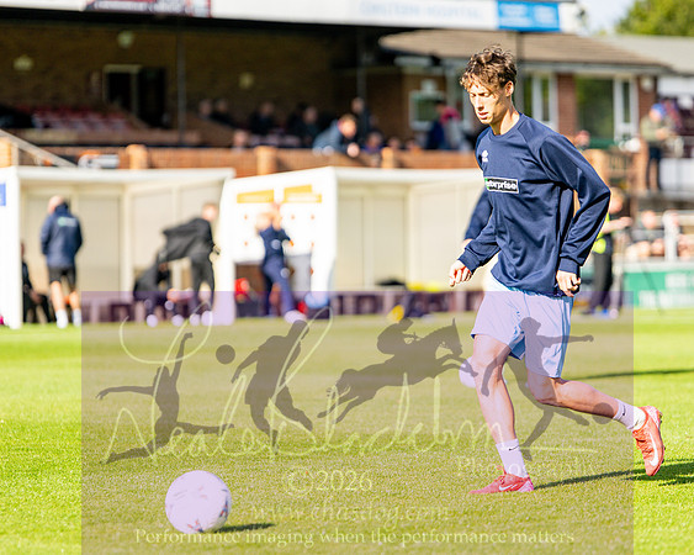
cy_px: 254
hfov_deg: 11.9
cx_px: 392
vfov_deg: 9.5
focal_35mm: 162
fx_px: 3332
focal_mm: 85
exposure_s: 1/5000
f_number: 1.4
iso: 100
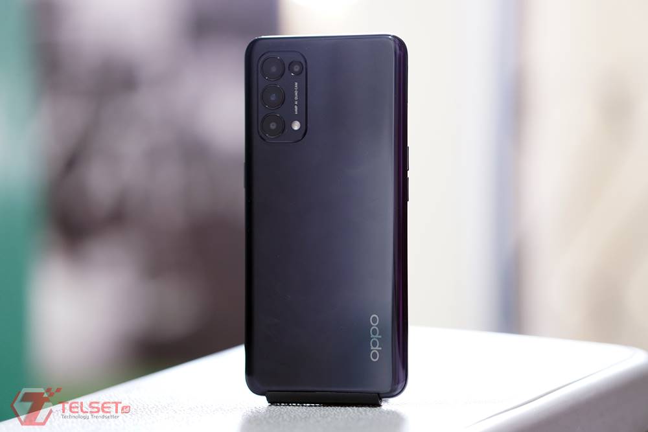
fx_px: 1512
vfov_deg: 16.3
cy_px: 216
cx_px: 324
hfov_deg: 24.2
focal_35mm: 84
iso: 500
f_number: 1.4
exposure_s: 1/125
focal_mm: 56
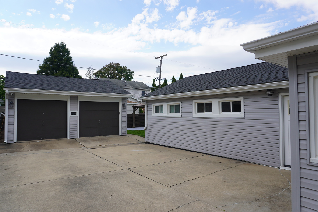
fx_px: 212
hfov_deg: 73.7
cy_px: 106
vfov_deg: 53.1
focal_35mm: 24
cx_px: 159
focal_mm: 16
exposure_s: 1/500
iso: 100
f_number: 5
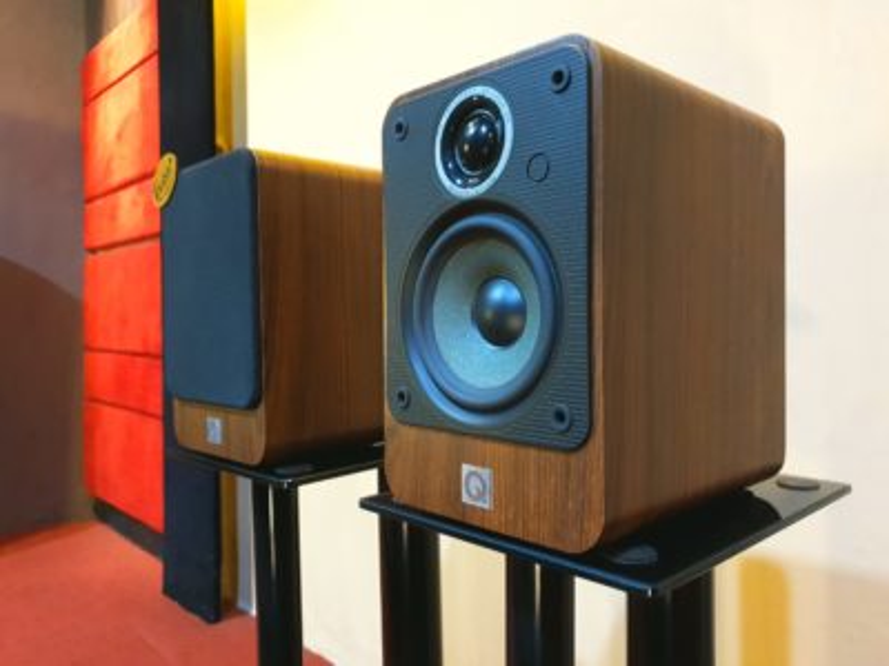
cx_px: 444
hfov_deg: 67.3
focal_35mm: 26
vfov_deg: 53.1
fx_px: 668
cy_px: 333
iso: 500
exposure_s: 1/25
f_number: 1.5
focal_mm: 4.3
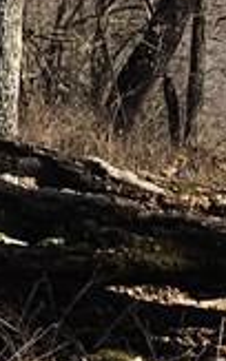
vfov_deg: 9.9
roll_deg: +0.6
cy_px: -425
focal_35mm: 193
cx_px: 58
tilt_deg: +2.7
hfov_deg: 6.8
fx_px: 1900
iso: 25
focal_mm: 4.15
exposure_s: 1/962
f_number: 2.2
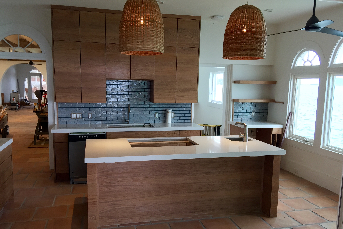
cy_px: 127
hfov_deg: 60.3
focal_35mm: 31
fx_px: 295
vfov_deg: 42.3
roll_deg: -3.1
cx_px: 168
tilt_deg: -8.7
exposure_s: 1/40
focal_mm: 4.15
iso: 32
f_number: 2.2
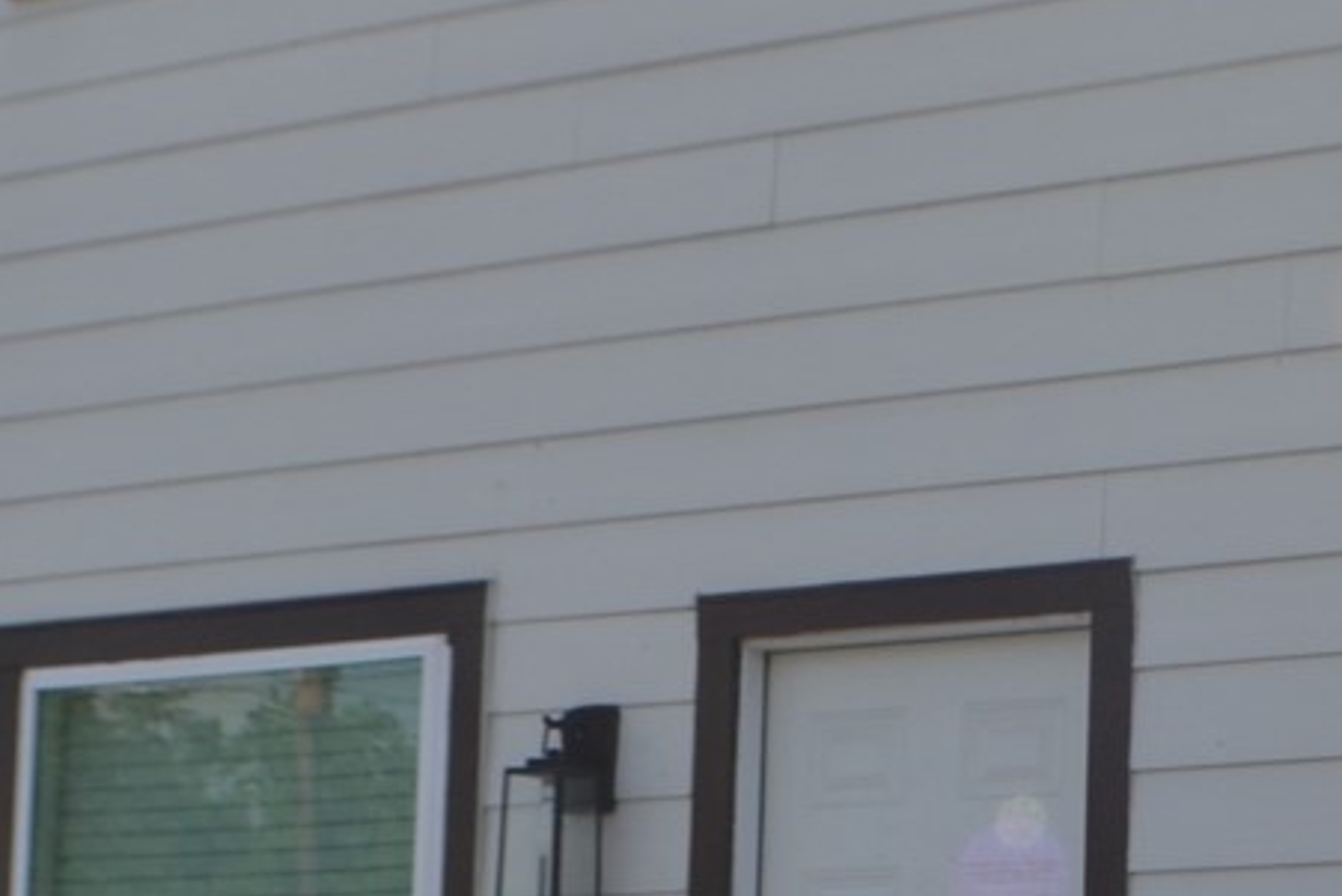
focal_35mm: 159
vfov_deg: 8.6
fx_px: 5929
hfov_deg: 12.8
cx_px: 1172
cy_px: 217
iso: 100
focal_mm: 22
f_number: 7.1
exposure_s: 1/250
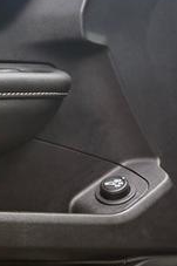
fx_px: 1041
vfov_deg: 14.6
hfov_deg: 9.2
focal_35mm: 141
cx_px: -162
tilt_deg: -5.2
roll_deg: +0.7
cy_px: 115
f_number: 1.78
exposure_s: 1/1437
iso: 100
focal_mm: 6.76
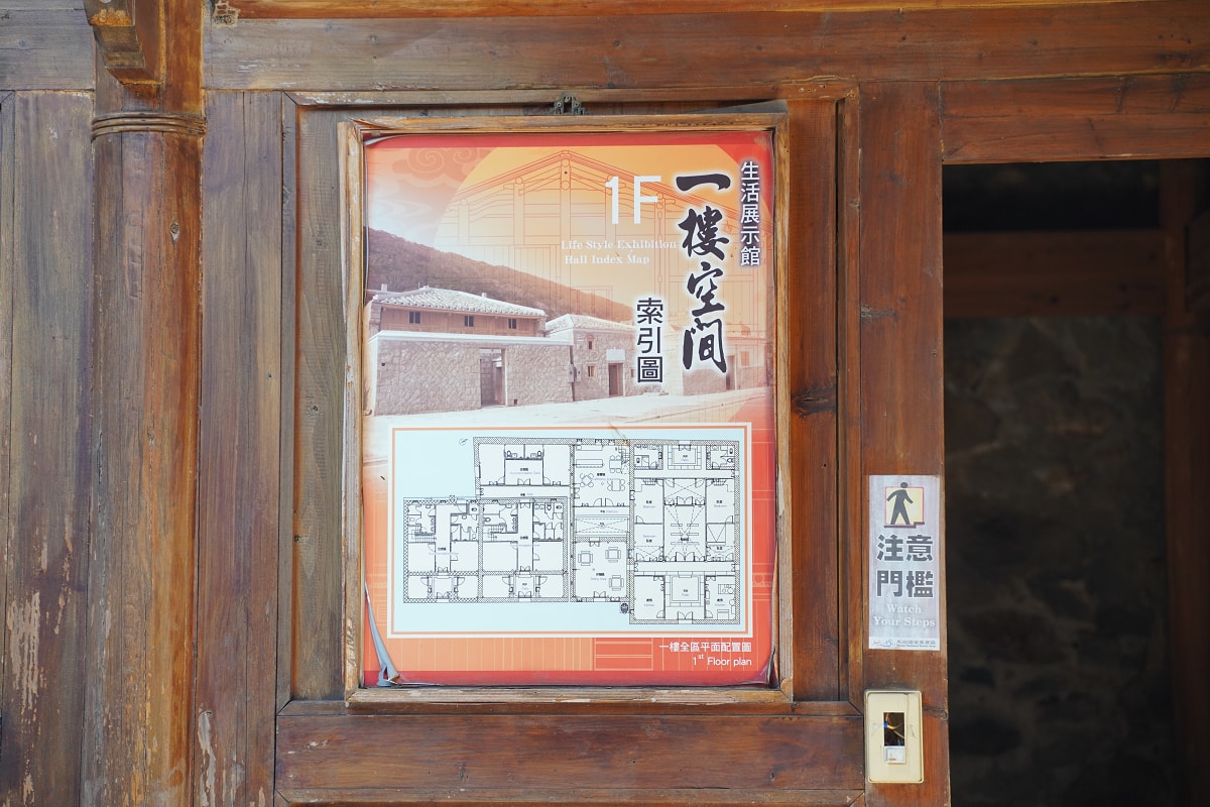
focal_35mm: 75
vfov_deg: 18.2
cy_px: 404
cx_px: 605
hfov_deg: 27.0
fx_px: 2521
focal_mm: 75
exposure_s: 1/160
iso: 640
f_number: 4
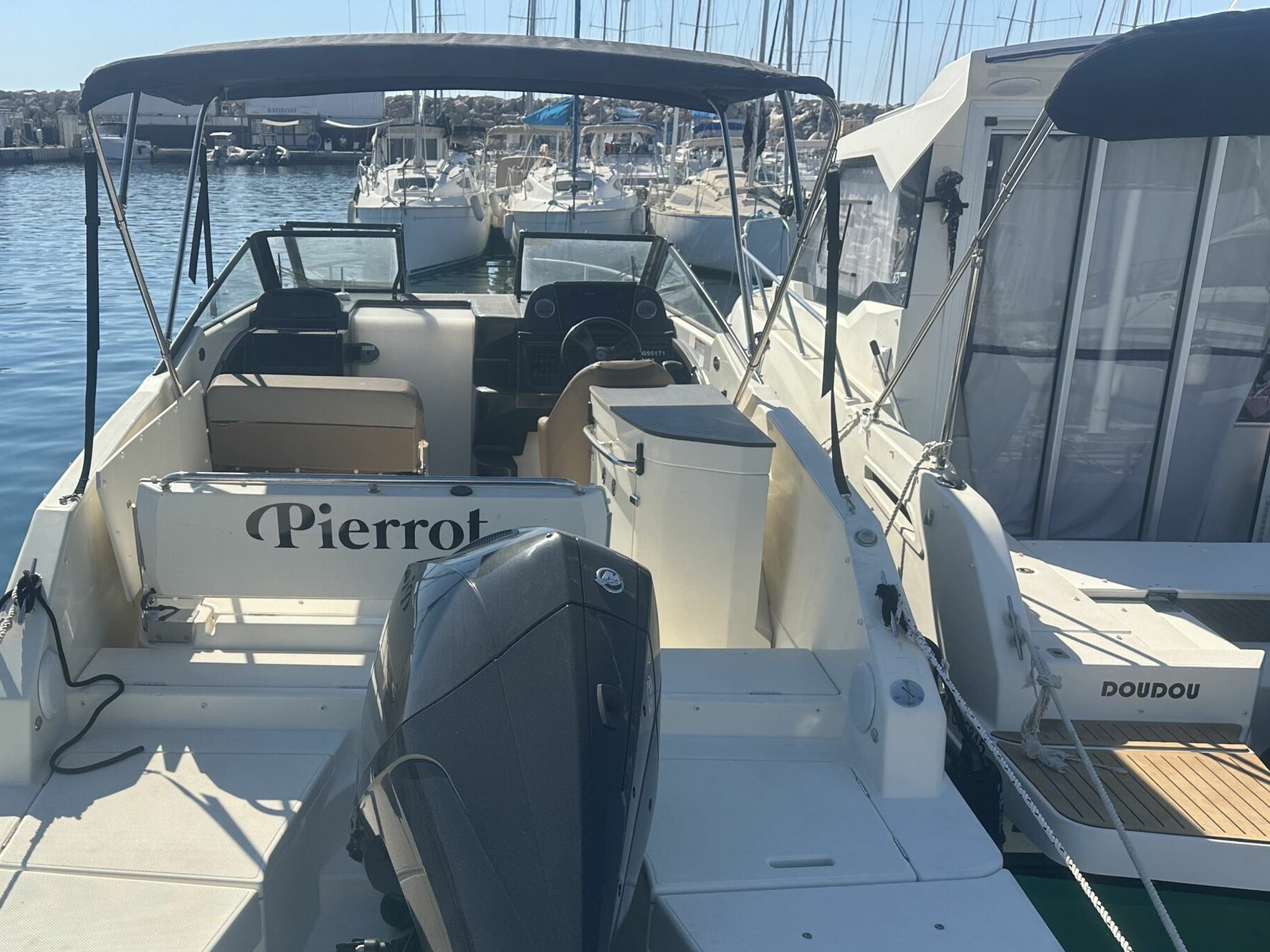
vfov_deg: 41.0
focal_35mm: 34
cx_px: 464
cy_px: 671
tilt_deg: -22.9
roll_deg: -0.8
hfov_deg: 53.3
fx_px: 1247
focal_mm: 6.86
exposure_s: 1/5000
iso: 80
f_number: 1.78
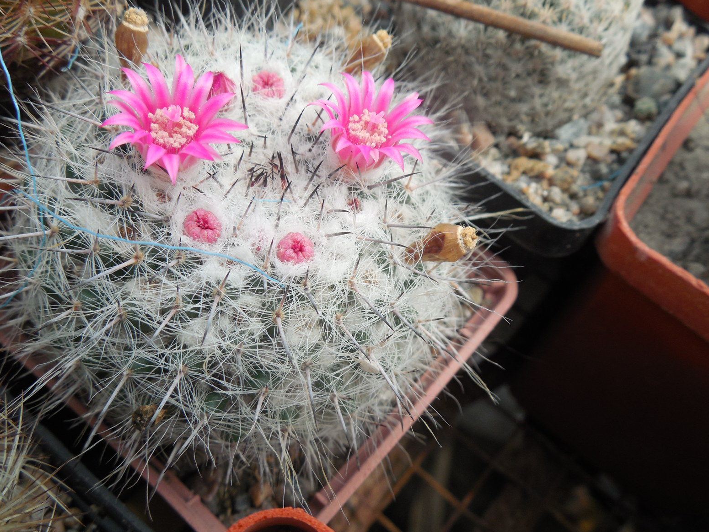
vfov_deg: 44.2
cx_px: 350
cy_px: 272
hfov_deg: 56.8
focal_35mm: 32
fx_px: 656
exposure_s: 1/320
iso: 125
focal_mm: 5.6
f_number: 3.6
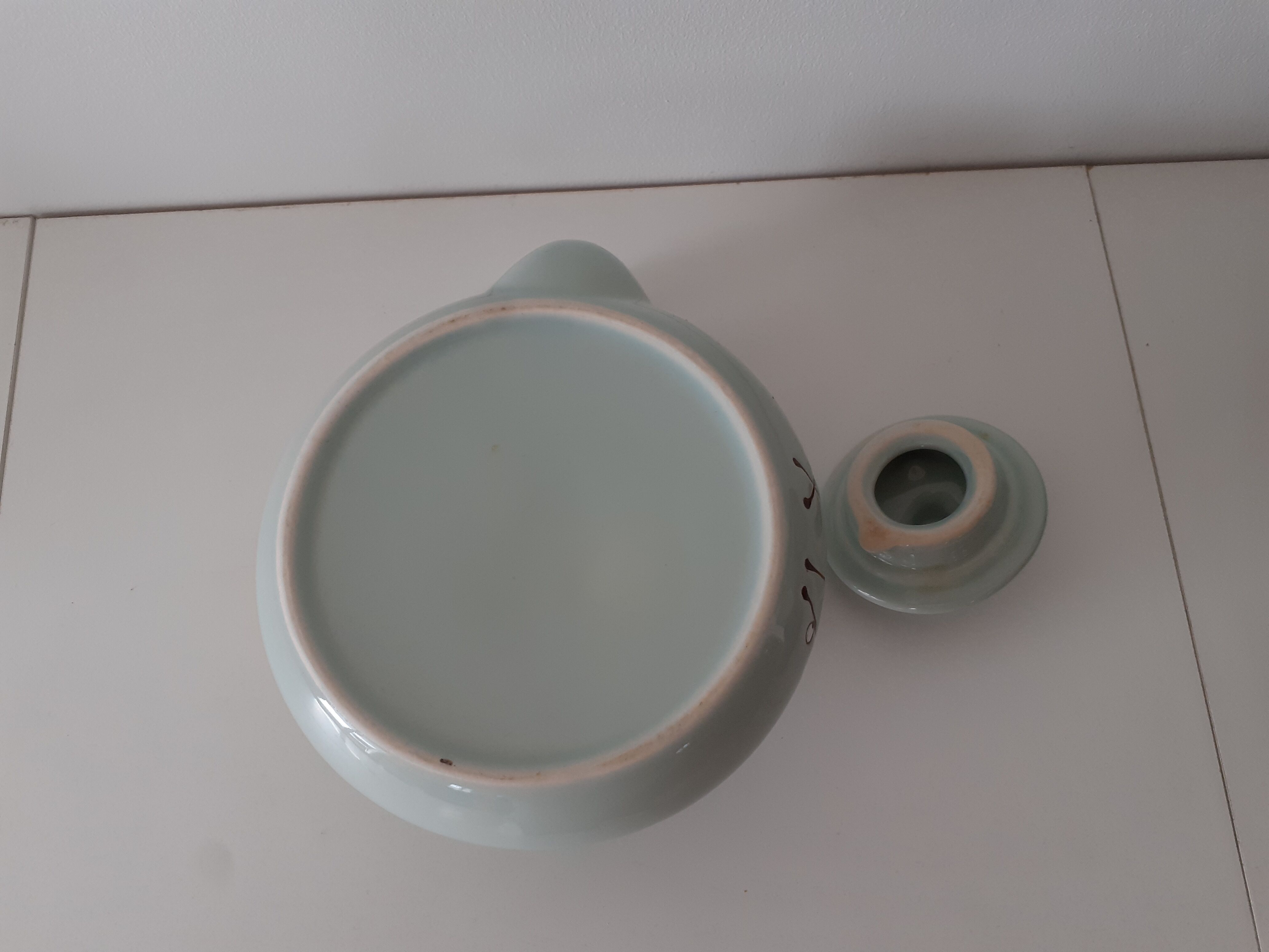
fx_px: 990
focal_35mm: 27
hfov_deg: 65.3
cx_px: 634
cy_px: 476
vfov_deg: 51.4
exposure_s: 1/100
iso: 80
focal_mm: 3.6
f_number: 1.9
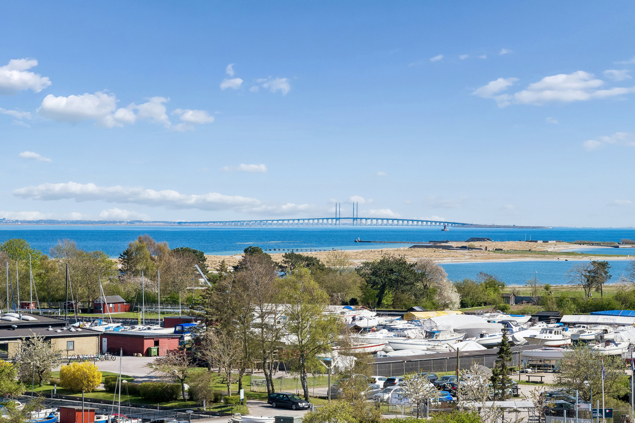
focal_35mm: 105
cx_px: 318
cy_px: 212
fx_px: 1852
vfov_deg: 13.0
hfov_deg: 19.5
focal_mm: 70
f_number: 13
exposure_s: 1/200
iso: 160
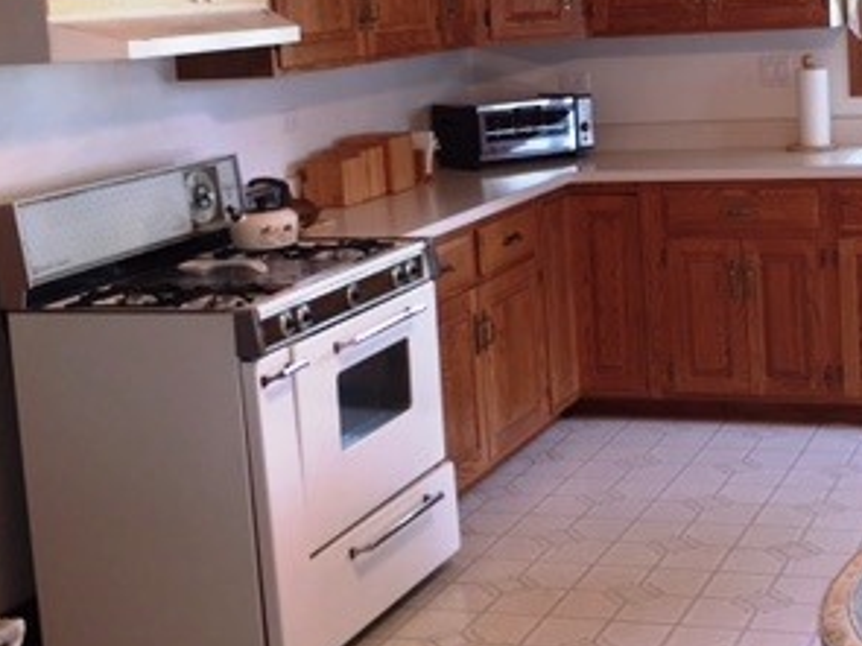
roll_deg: +2.1
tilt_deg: -7.4
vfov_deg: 23.1
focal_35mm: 63
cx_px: 669
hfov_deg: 30.1
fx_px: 1568
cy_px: 187
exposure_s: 1/30
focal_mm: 4.15
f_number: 2.2
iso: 80
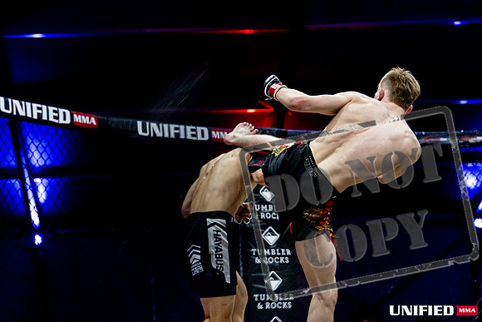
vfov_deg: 17.4
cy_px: 161
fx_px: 1048
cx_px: 154
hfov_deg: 25.7
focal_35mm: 78
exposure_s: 1/1250
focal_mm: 56
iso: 3200
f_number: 2.8
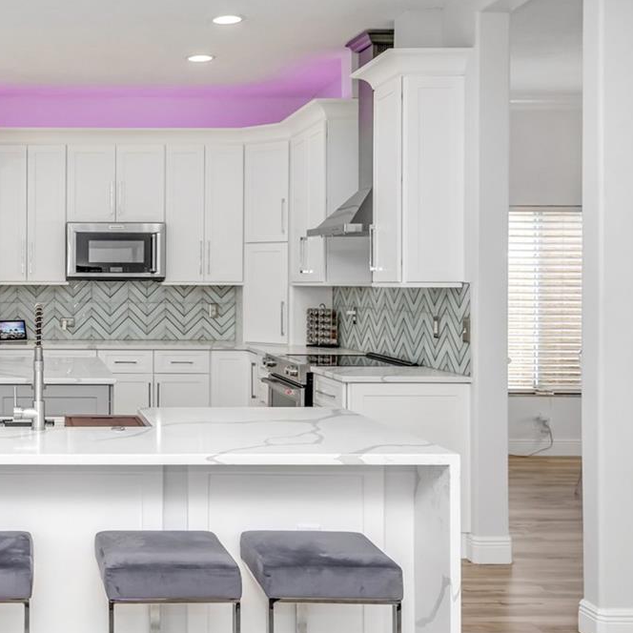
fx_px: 890
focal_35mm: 43
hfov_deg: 36.2
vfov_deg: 39.1
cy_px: 293
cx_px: 36
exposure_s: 1/60
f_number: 6.7
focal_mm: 21
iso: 640
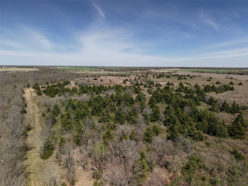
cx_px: 124
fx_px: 172
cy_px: 93
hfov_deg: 71.6
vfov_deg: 56.8
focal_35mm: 24
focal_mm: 8.67
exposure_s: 1/1250
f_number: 1.8
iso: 100
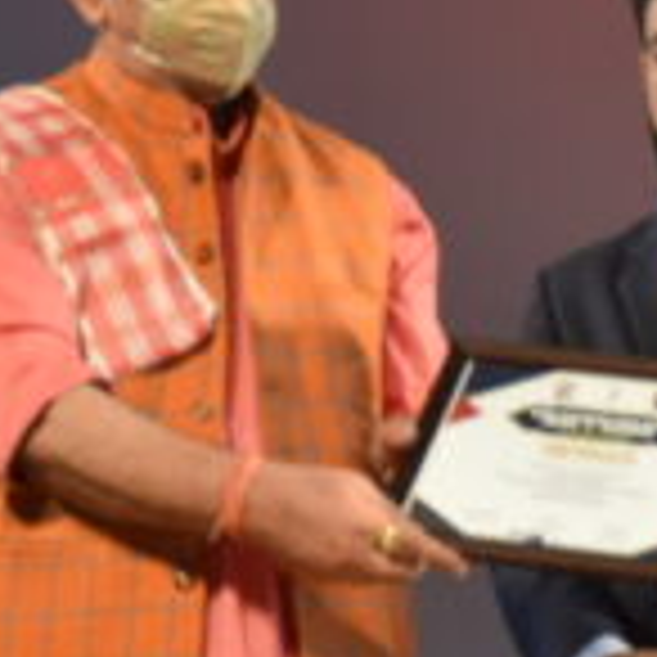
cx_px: 128
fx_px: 6592
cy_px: 506
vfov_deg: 5.7
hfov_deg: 5.7
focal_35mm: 307
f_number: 4.8
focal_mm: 50
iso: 560
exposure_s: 1/60
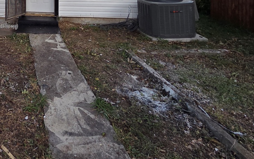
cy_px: -39
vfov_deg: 32.9
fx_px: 208
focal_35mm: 30
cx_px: 6
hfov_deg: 51.7
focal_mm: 2.2
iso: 50
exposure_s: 1/120
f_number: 2.2
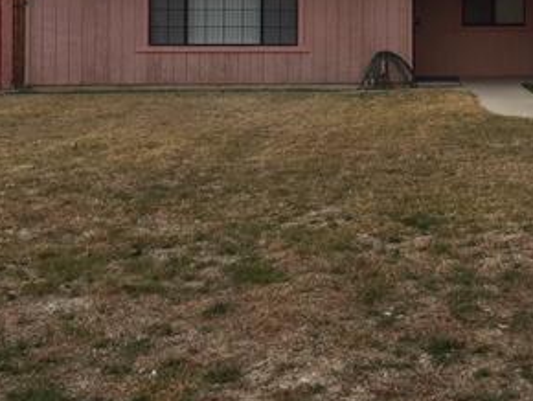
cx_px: 518
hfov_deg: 28.6
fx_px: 986
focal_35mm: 64
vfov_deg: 22.2
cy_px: 7
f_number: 2.2
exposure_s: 1/625
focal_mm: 4.15
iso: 25
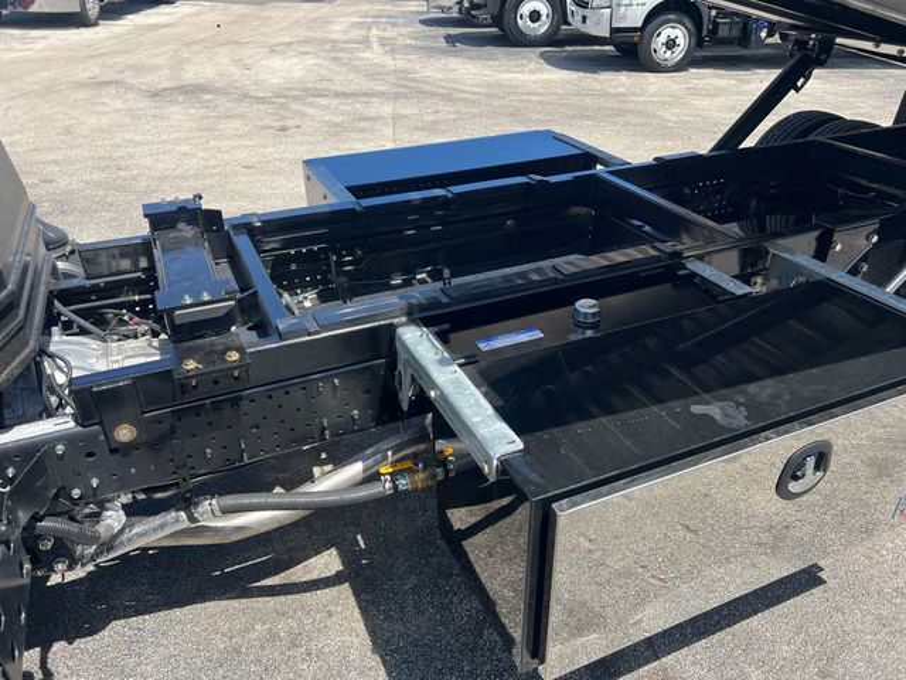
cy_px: 340
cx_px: 453
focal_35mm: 26
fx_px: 680
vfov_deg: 53.1
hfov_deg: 67.3
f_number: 1.5
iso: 50
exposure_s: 1/1645
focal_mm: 5.7
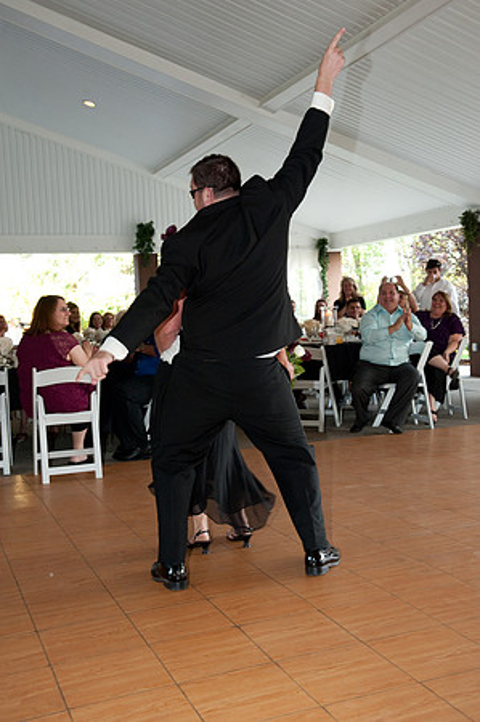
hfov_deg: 33.3
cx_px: 240
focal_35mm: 40
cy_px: 361
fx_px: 802
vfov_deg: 48.5
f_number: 5.6
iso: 1250
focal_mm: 40
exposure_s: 1/80
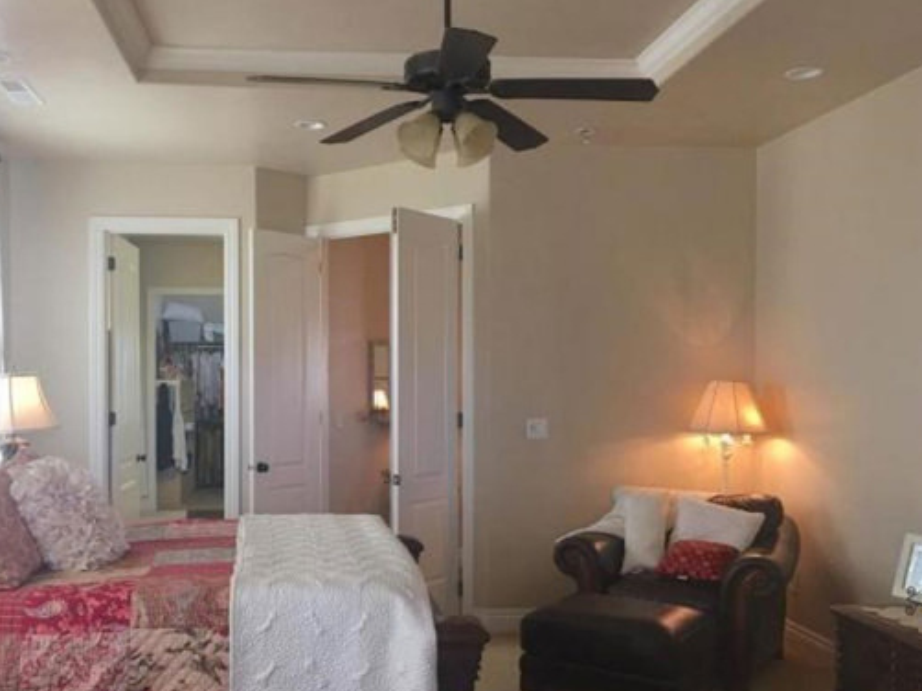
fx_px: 985
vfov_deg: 38.6
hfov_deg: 50.0
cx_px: 389
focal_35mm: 37
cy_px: 395
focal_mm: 4.15
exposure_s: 1/15
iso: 25
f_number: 2.2
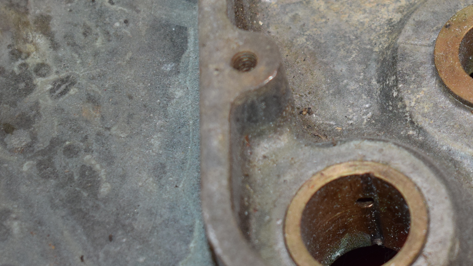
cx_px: 511
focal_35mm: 131
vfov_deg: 9.2
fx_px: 1643
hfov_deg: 16.0
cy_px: 16
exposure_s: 1/125
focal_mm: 38
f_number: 5
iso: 640
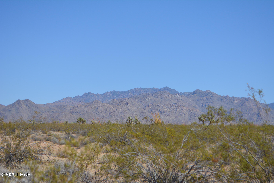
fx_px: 628
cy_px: 92
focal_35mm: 82
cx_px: 137
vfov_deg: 16.6
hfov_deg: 24.6
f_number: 7.1
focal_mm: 55
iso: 400
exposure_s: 1/1600
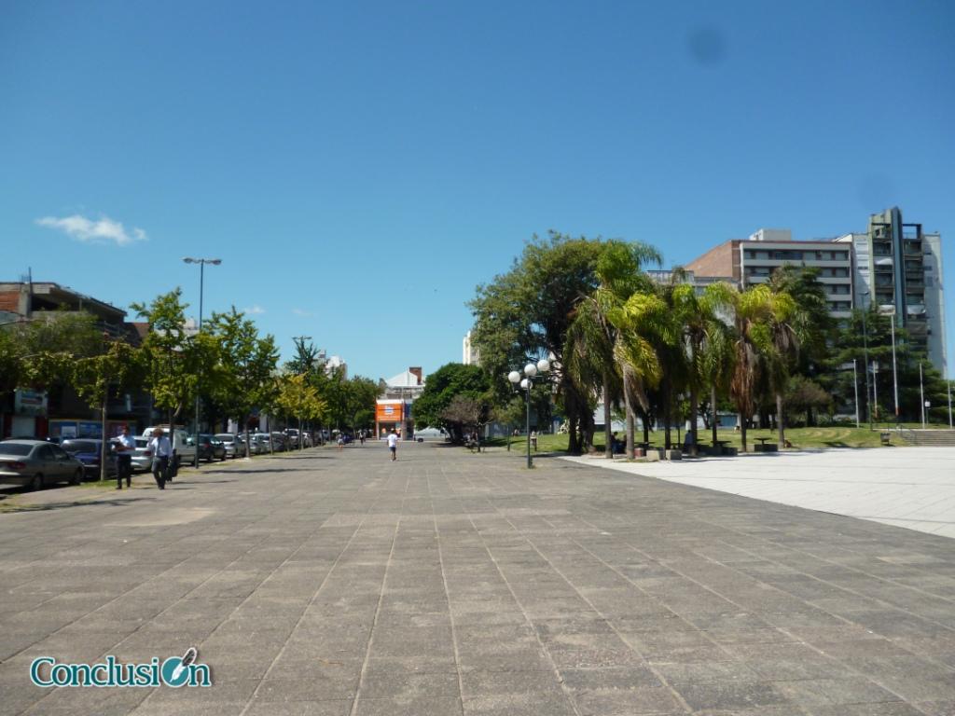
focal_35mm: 28
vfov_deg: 49.7
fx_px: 772
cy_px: 358
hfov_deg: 63.4
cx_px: 478
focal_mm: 5
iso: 100
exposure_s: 1/125
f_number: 9
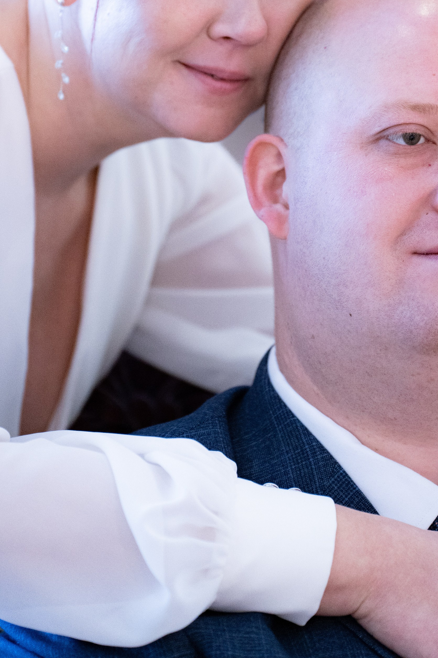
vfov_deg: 8.4
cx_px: 266
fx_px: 4472
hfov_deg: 5.6
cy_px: 123
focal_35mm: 245
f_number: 3.2
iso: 1250
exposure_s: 1/125
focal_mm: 150
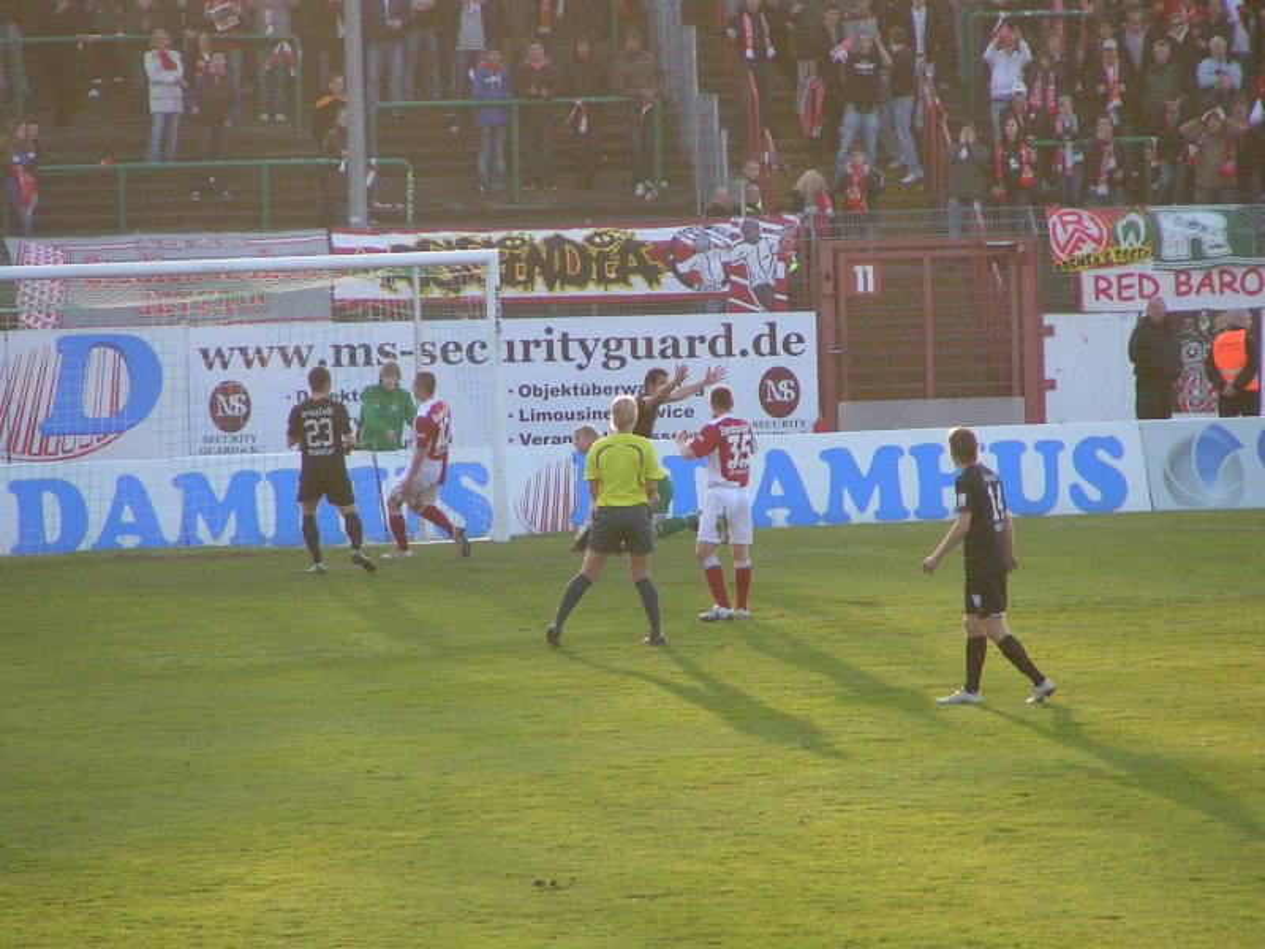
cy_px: 474
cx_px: 632
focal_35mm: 380
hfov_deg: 5.2
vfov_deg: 3.9
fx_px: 13887
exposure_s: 1/400
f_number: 3.5
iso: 160
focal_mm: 58
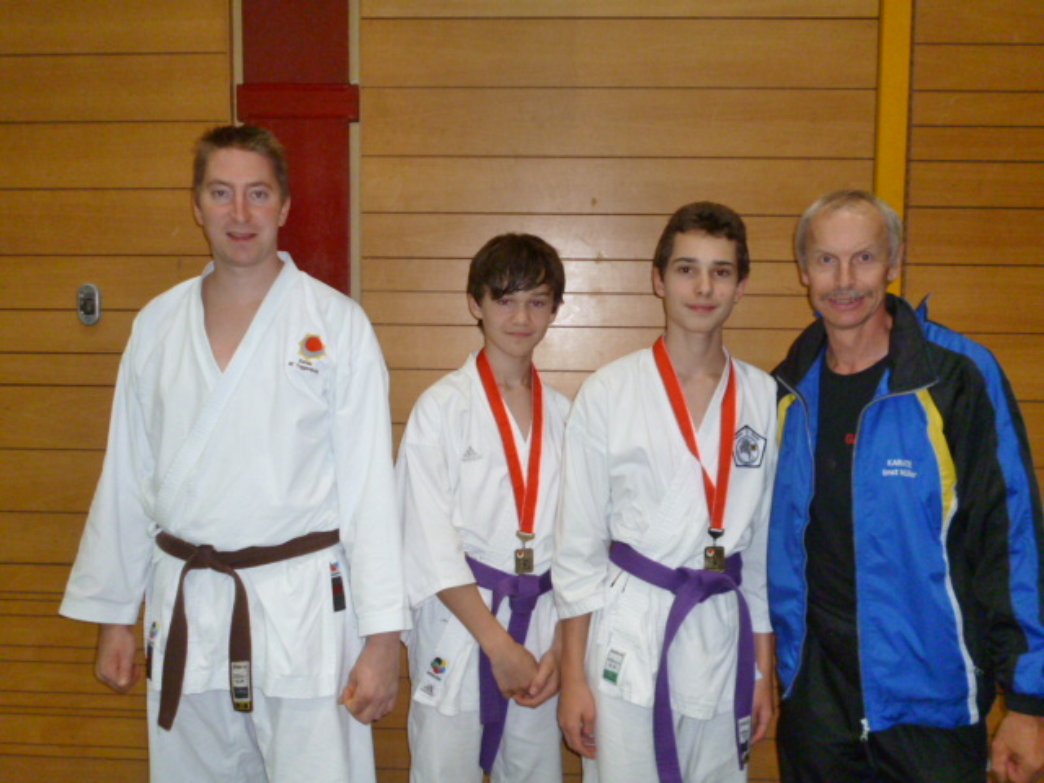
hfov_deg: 56.8
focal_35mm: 32
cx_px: 522
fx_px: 965
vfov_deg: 44.2
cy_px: 392
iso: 400
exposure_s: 1/60
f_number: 3.3
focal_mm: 5.7
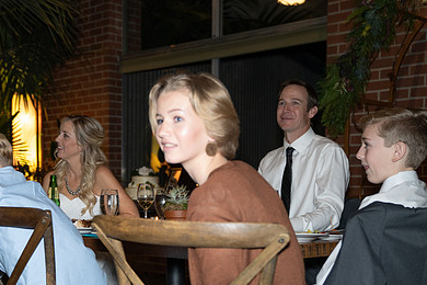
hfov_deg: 34.1
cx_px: 130
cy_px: 210
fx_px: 688
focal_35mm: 58
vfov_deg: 23.2
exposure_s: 1/125
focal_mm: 39
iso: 2000
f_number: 2.8
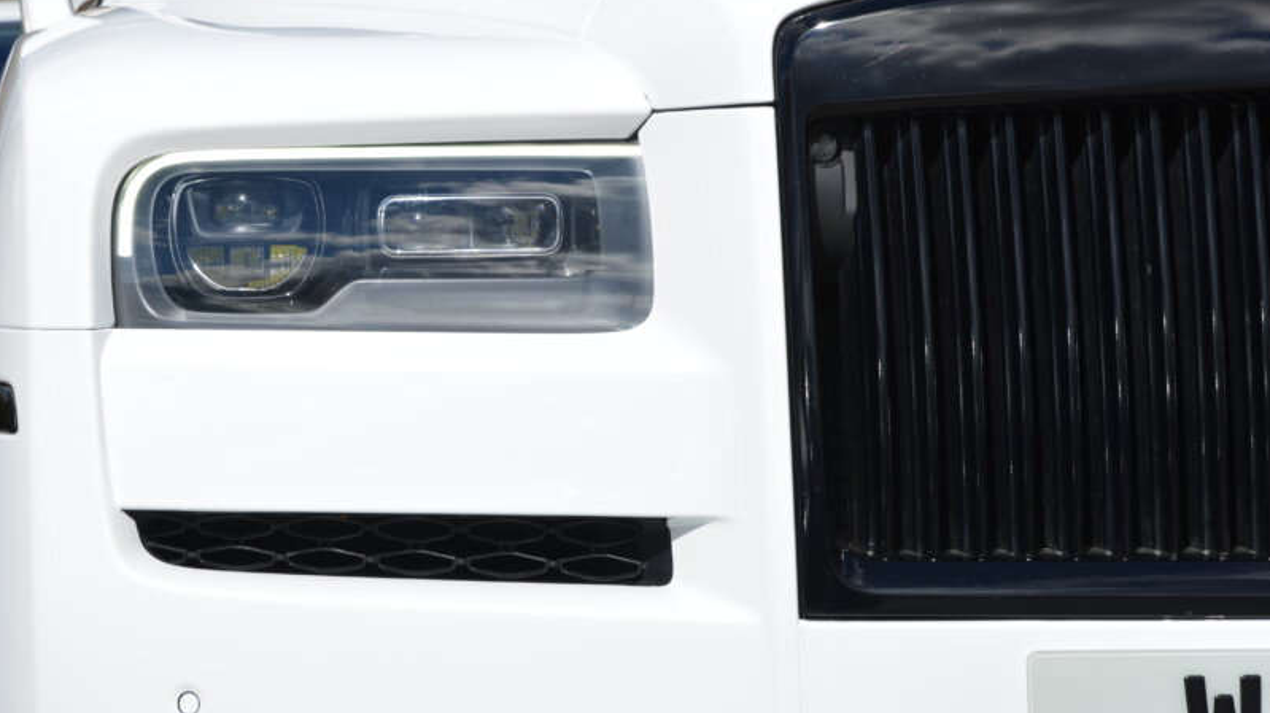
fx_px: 4747
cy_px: 215
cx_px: 467
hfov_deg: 15.2
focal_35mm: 141
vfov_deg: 8.6
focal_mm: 70
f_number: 10
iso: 100
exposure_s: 1/400
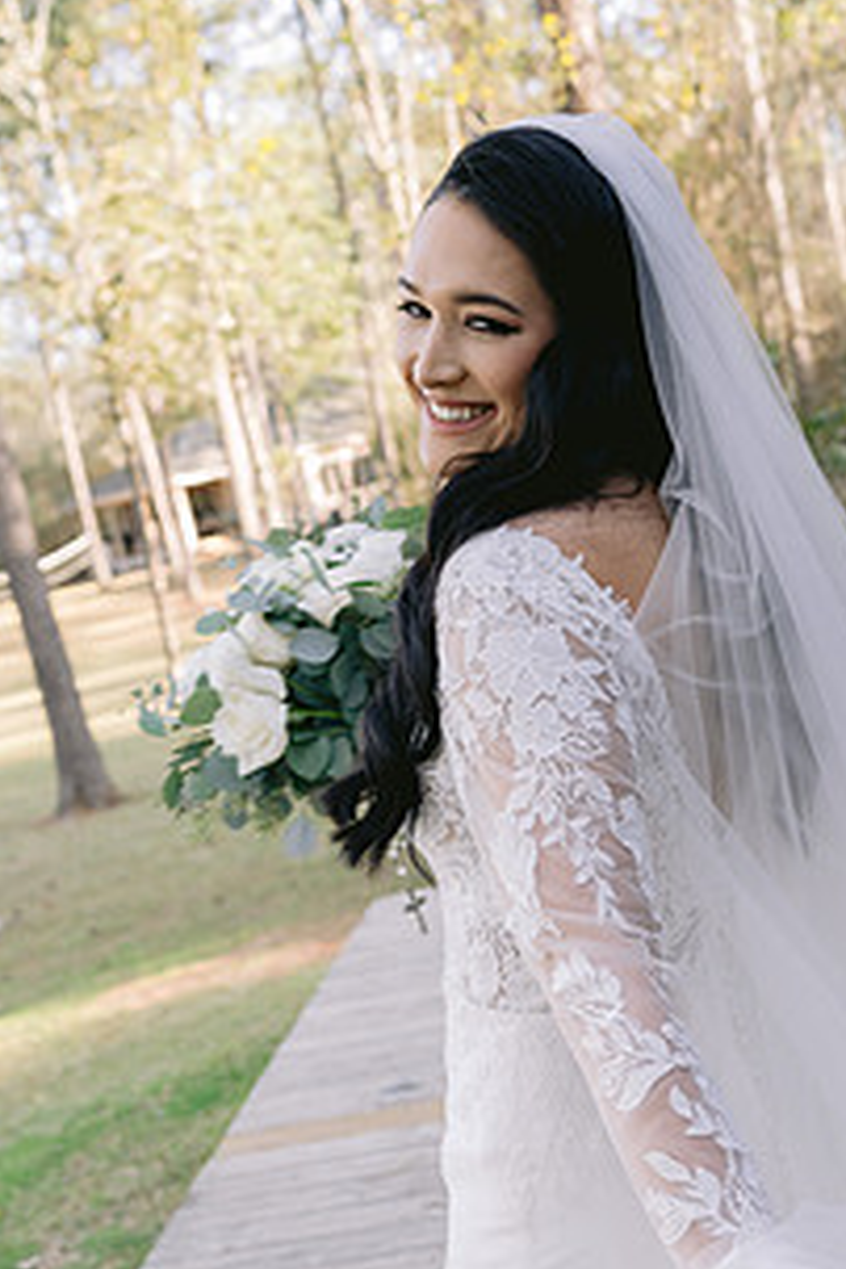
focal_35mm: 52
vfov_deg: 37.8
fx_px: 1833
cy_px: 846
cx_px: 490
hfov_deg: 26.0
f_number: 4
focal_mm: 35
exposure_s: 1/200
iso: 400
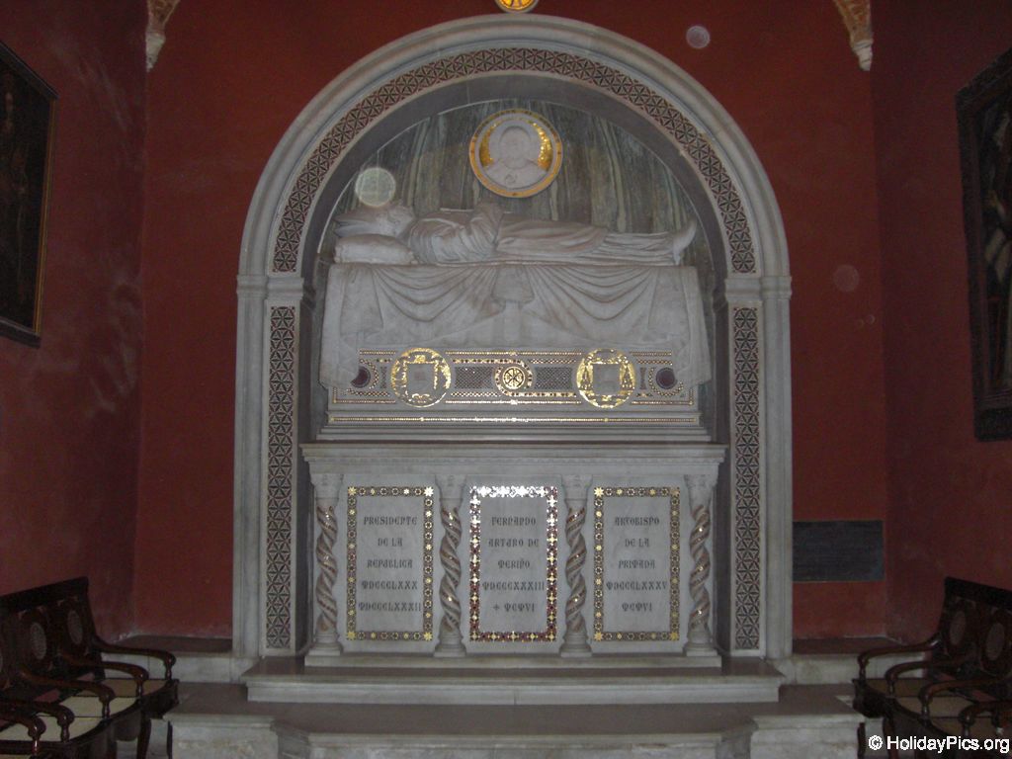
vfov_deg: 37.7
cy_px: 380
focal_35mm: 38
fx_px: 1111
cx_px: 506
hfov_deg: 49.0
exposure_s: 1/60
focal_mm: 6.2
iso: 200
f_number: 2.7
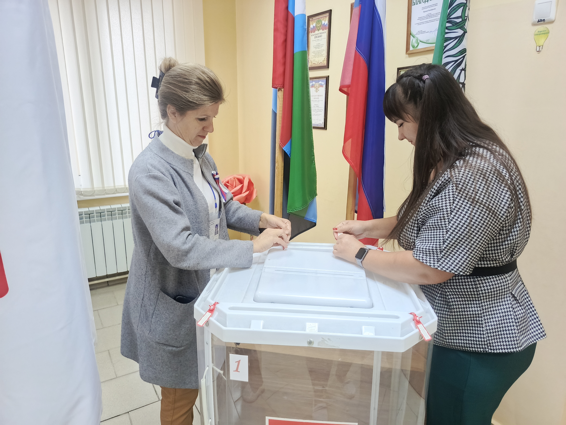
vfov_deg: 58.9
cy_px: 212
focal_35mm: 23
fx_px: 376
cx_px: 283
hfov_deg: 73.9
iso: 2841
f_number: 1.7
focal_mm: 5.25
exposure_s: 1/50
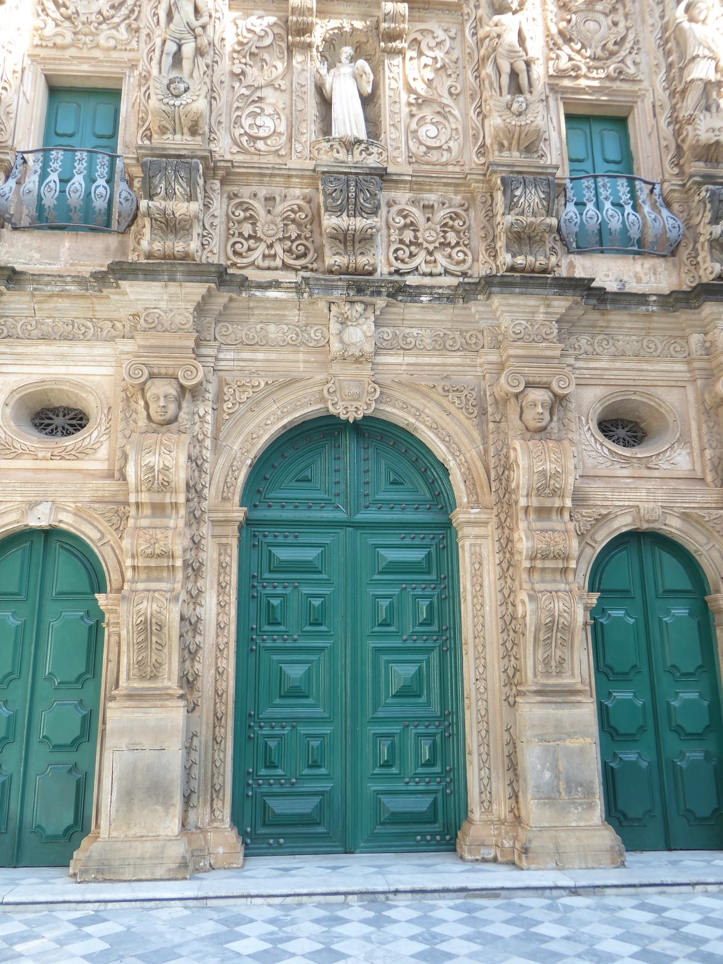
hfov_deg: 48.2
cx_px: 362
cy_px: 482
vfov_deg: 61.7
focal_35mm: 29
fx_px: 808
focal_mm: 5
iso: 80
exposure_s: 1/100
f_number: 3.5
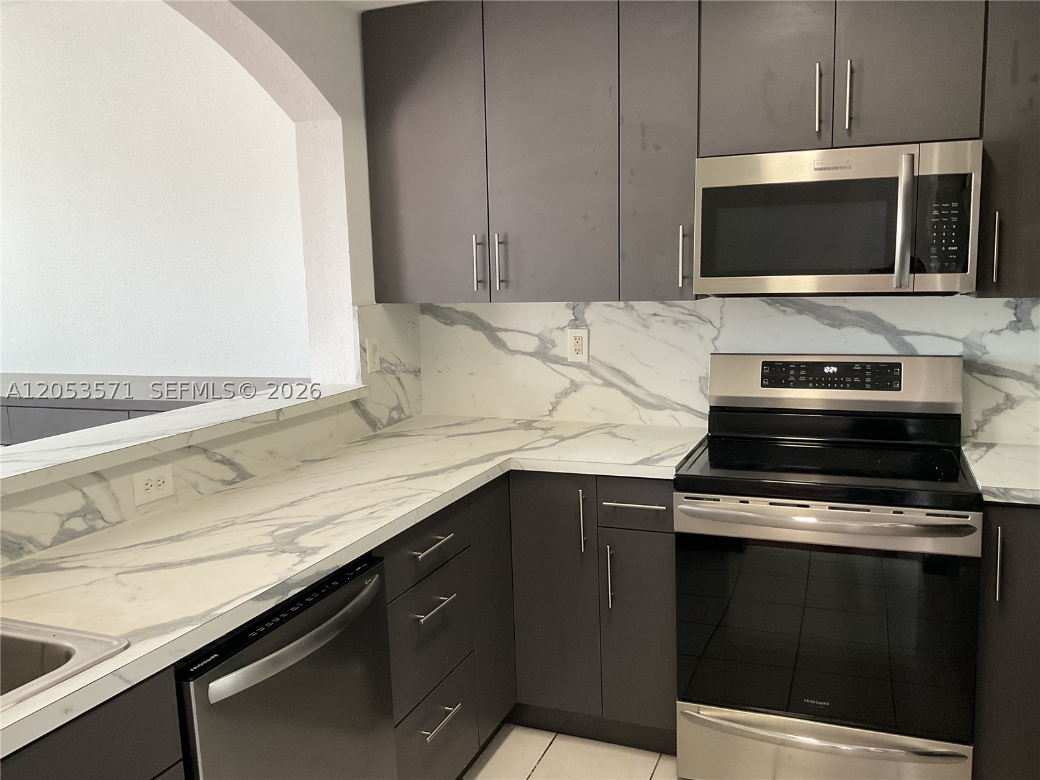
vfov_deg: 48.2
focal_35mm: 29
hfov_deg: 61.7
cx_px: 520
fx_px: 871
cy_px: 390
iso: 80
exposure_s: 1/60
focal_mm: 3
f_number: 1.8
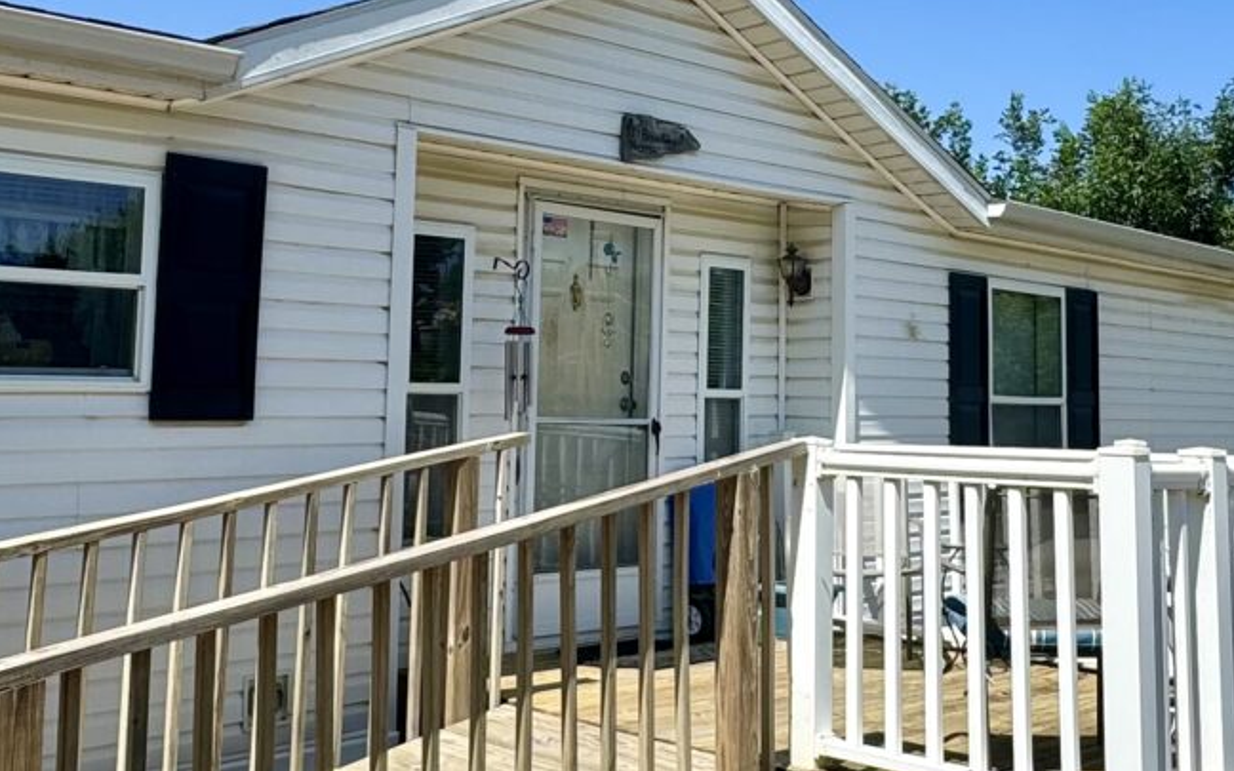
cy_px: 242
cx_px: 573
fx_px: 1480
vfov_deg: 29.0
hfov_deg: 45.2
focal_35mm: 44
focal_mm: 2.22
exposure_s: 1/2273
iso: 50
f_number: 2.2
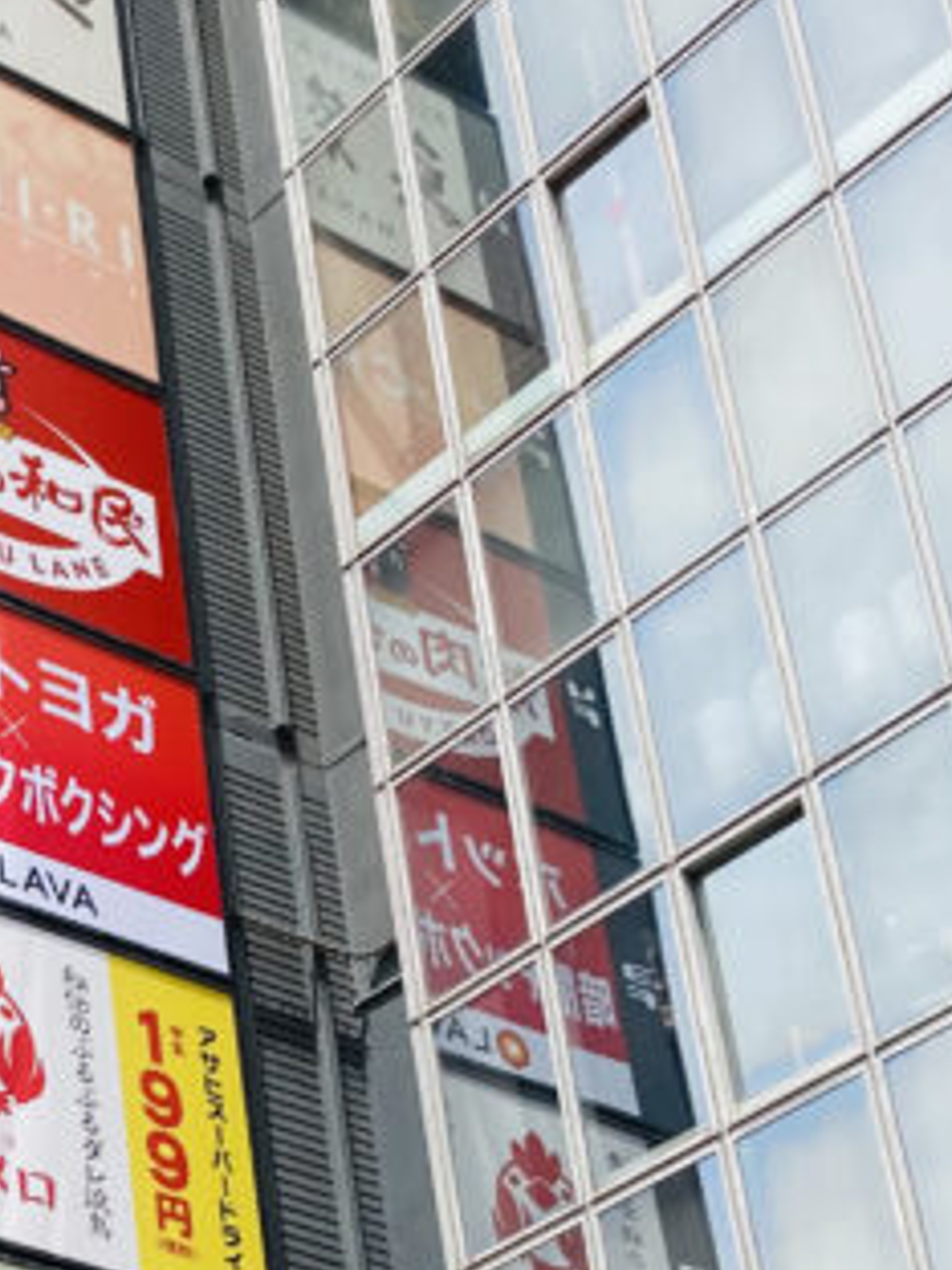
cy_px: 1189
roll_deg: +0.6
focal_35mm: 92
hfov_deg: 15.2
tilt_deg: +29.5
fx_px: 3374
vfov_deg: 20.8
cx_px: -330
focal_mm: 3.99
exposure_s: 1/2024
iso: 20
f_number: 1.8
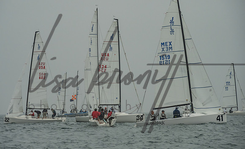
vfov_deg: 5.3
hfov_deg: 8.7
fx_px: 1608
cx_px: 108
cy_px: 68
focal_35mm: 243
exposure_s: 1/3200
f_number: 9
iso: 800
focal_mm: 200
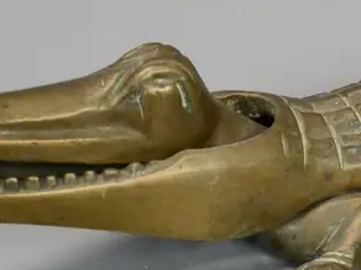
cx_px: 414
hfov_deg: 15.8
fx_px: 1260
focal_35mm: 121
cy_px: 123
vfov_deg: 12.2
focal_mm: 18
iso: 3200
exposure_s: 1/80
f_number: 5.6
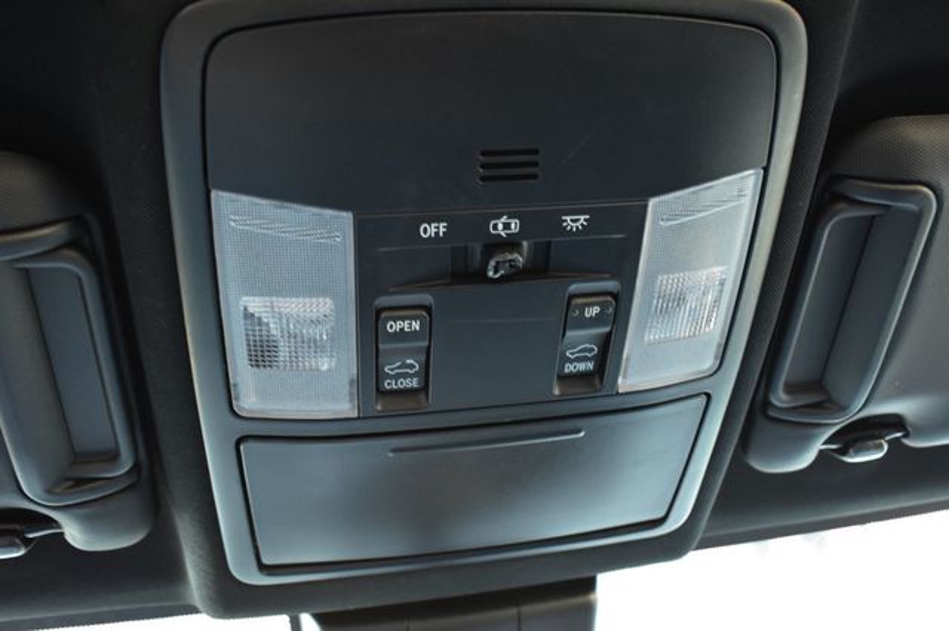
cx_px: 474
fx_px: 948
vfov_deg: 36.8
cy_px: 316
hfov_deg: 53.2
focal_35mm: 36
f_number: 5.6
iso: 1600
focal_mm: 24
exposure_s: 1/15
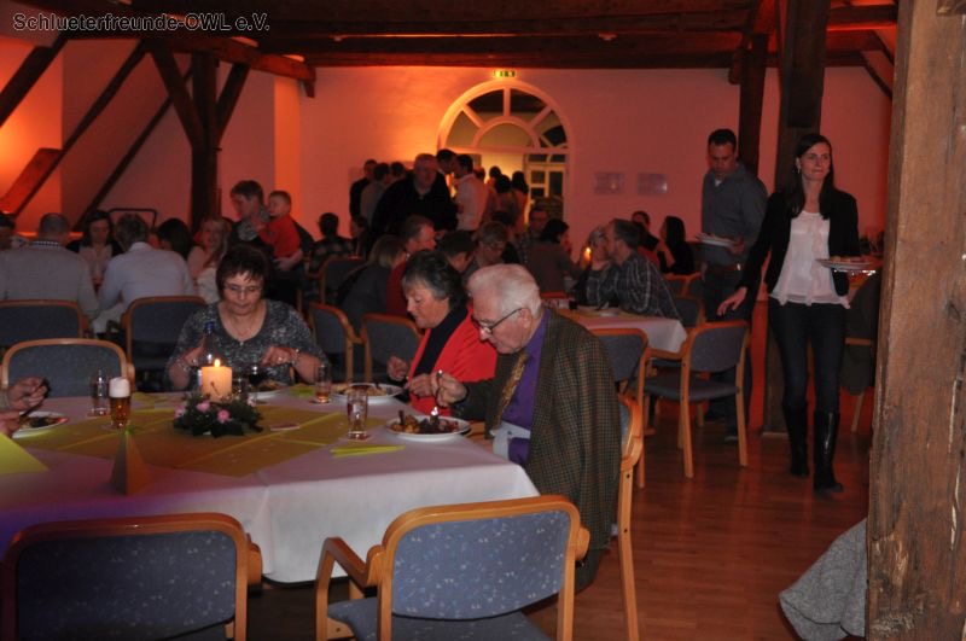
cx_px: 483
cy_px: 320
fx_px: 1085
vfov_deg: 32.9
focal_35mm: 40
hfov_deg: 48.0
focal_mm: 27
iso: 800
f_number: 4
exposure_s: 1/60
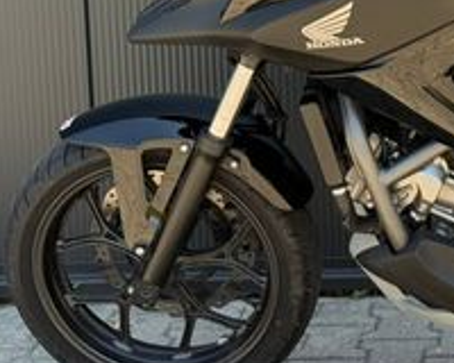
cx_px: 579
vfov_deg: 10.2
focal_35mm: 150
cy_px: 29
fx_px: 2015
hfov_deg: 12.5
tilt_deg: -9.5
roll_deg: +0.5
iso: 100
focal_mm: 6.76
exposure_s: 1/669
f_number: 1.78
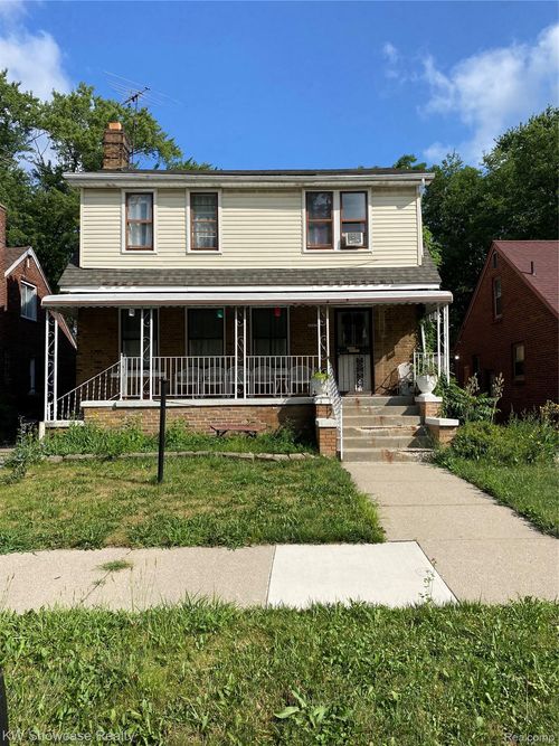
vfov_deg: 67.3
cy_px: 373
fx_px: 560
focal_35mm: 26
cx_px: 280
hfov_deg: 53.0
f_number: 1.8
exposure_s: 1/2967
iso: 32
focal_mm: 4.25
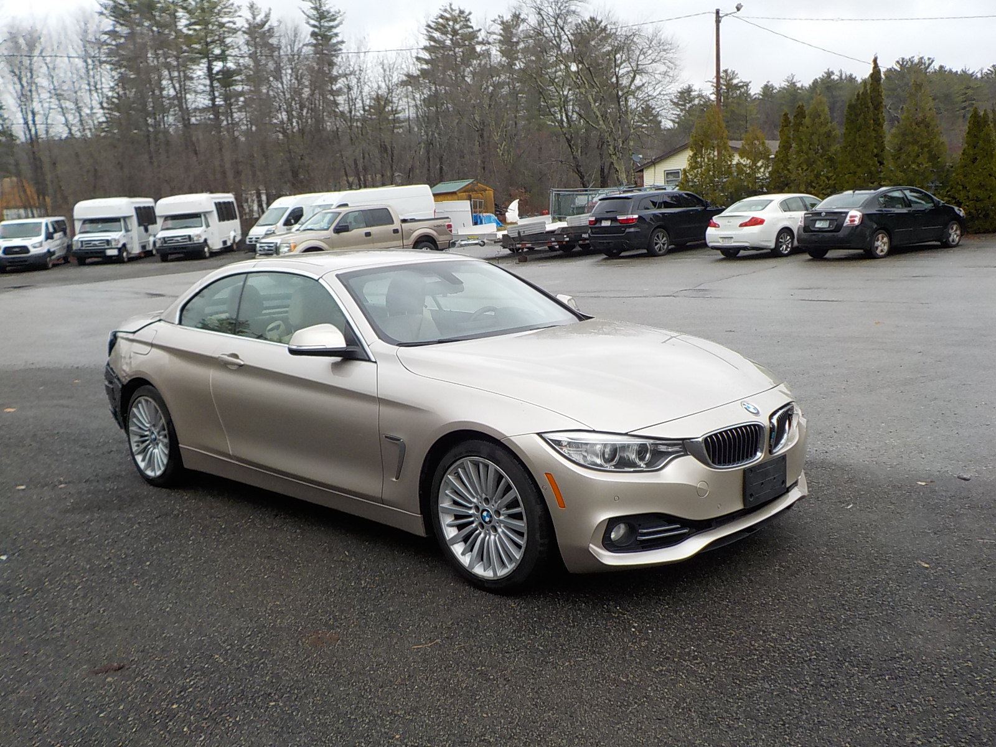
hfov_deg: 60.0
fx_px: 863
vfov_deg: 46.8
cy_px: 374
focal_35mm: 30
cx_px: 498
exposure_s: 1/400
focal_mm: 4.1
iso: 125
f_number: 3.3
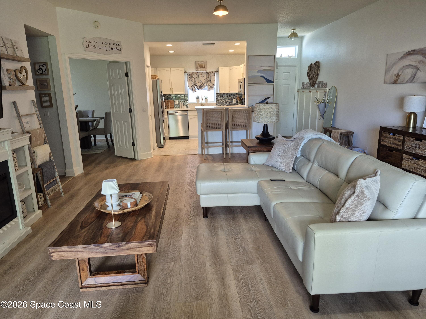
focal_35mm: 23
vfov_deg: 58.9
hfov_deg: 73.9
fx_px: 283
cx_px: 213
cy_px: 160
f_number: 1.8
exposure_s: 1/120
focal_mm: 5.4
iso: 400
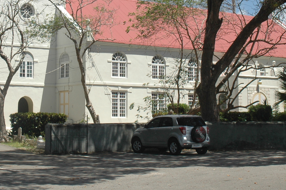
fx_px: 660
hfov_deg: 24.4
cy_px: 25
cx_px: 112
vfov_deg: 16.2
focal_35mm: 83
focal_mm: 25
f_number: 10
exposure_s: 1/400
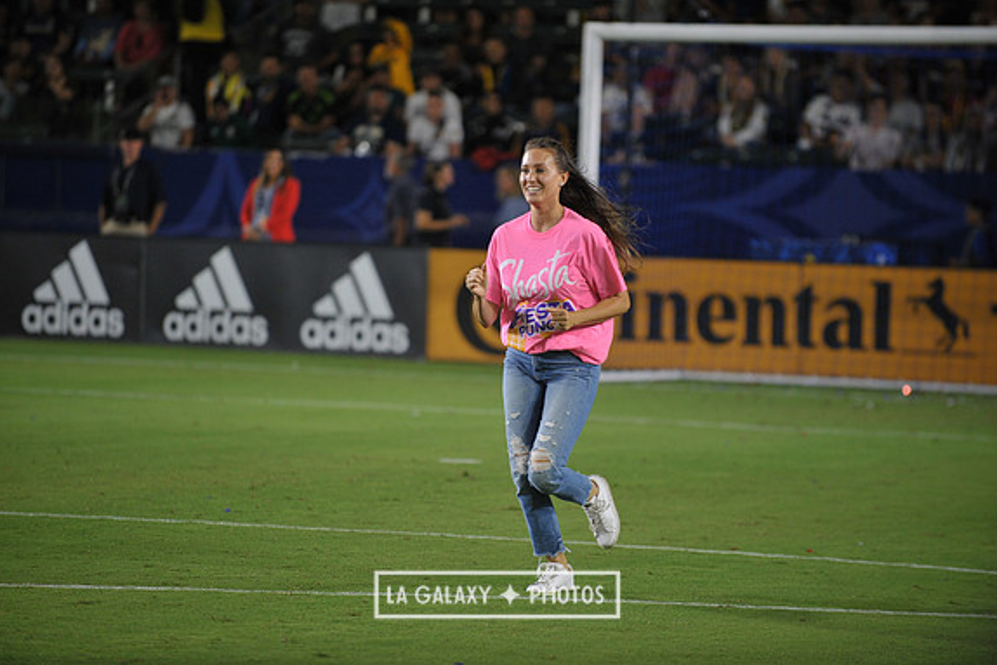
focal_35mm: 202
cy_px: 333
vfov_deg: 6.8
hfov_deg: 10.2
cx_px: 497
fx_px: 5595
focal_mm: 200
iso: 1250
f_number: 2.8
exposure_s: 1/1000
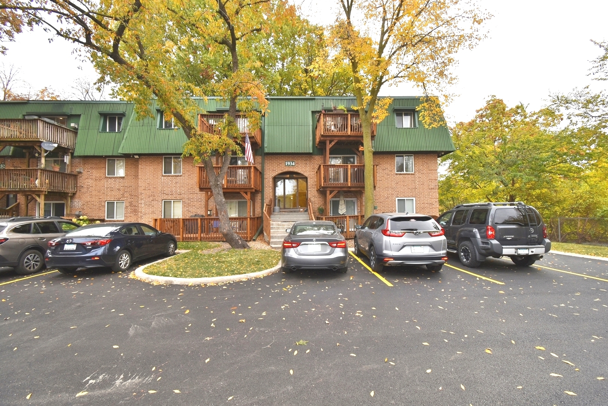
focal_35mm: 15
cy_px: 203
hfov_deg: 100.4
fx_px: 253
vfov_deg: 77.3
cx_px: 304
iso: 100
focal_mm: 10
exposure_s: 1/125
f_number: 5.6
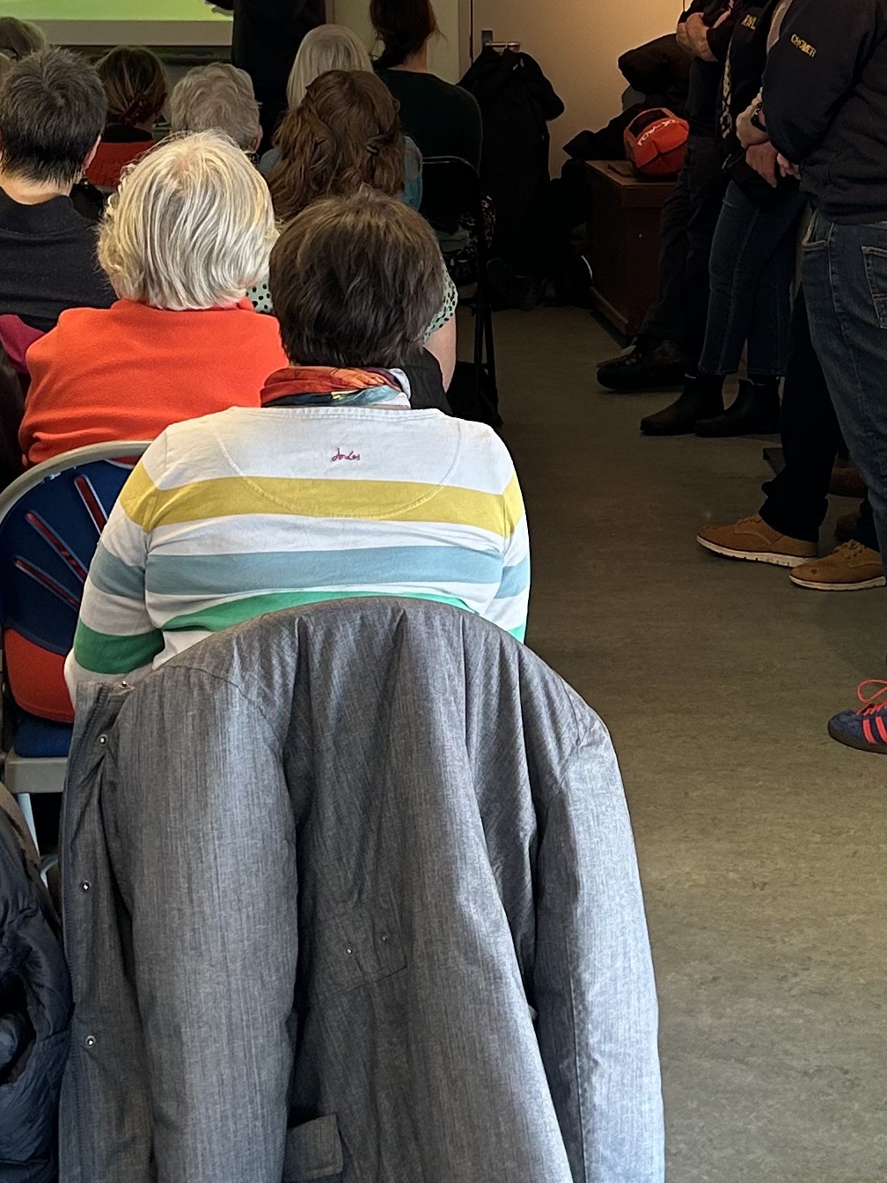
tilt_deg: -4.4
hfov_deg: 18.8
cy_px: 108
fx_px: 2665
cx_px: 620
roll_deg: +0.2
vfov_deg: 24.3
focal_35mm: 78
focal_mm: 5.7
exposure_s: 1/100
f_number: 1.5
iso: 80
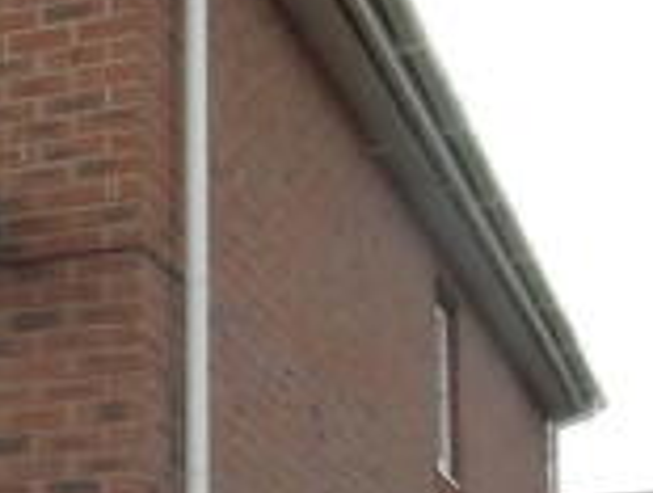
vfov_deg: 16.0
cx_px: -65
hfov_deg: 20.7
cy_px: 550
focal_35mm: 90
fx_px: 1702
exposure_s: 1/125
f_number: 4.6
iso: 100
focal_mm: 4
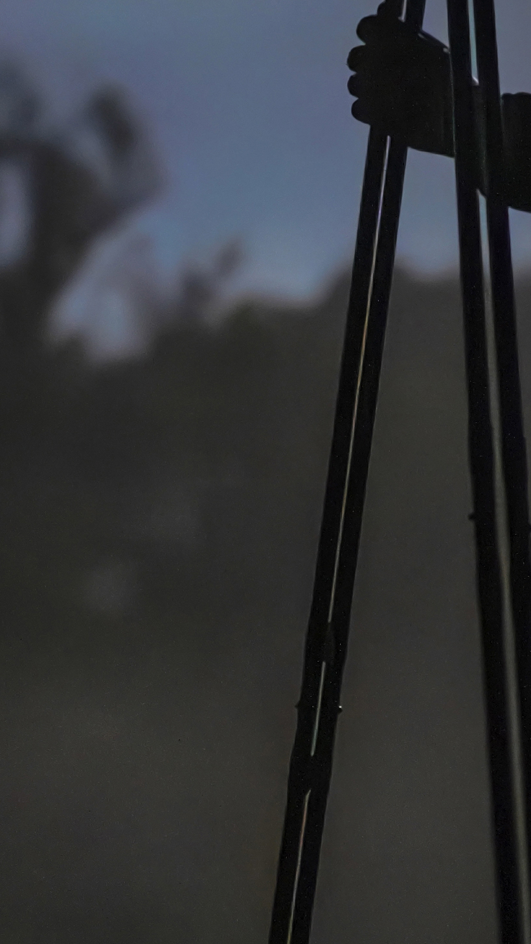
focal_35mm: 152
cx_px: 255
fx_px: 3805
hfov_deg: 8.0
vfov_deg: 14.1
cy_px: 308
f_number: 1.4
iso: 5000
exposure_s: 1/15
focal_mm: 35
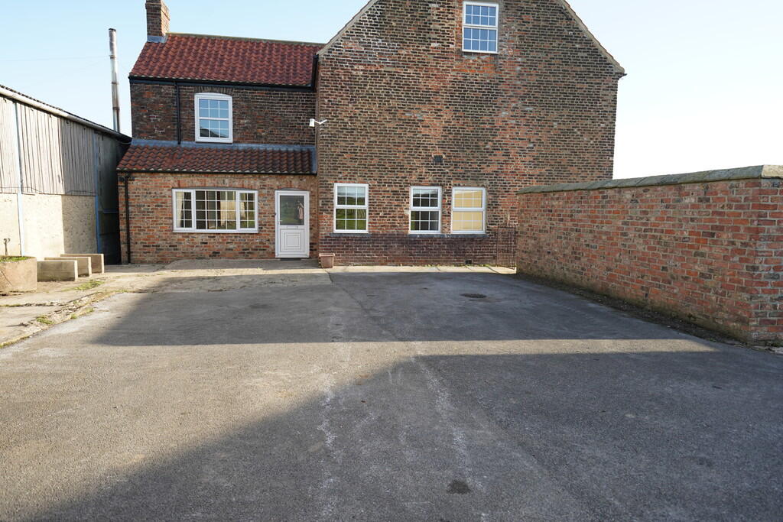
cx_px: 392
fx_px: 522
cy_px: 261
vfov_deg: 53.1
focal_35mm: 24
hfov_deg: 73.7
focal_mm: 24
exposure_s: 1/160
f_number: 4.5
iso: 100
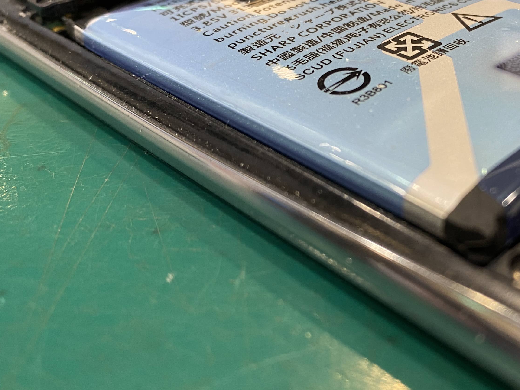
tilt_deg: -30.9
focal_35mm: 45
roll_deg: +1.0
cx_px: 417
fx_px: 676
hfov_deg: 40.3
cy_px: 147
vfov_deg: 32.0
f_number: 1.8
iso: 100
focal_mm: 4.25
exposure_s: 1/50
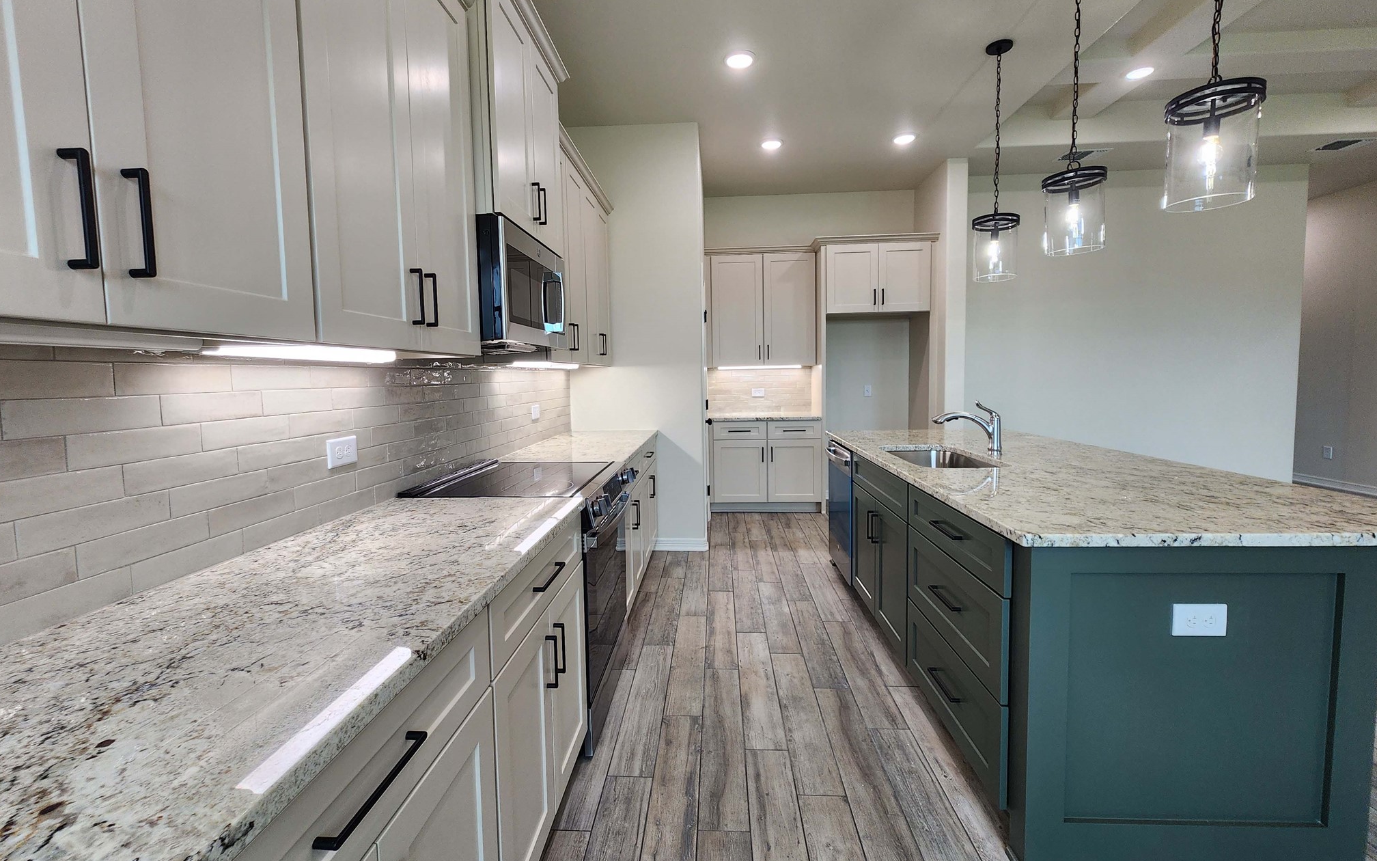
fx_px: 525
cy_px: 421
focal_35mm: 14
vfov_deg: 78.6
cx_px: 693
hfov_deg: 105.3
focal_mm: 2.2
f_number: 2.2
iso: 80
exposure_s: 1/60
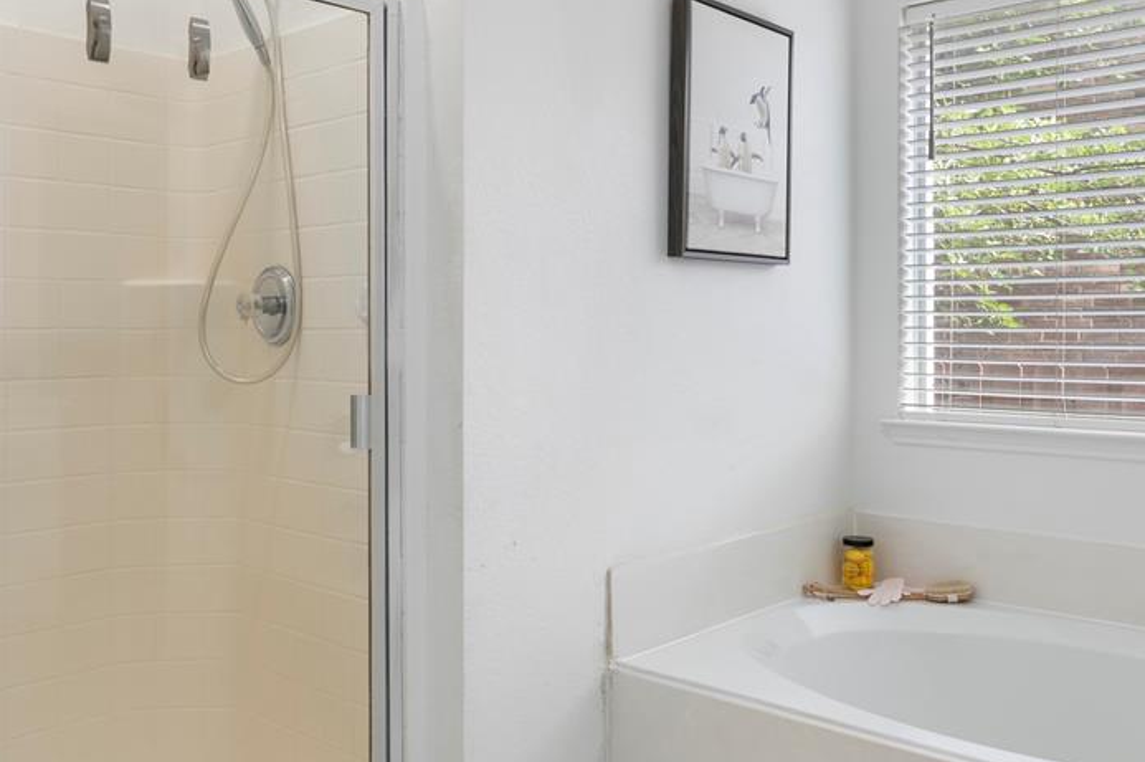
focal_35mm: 34
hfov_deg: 55.4
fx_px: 1081
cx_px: 686
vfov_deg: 38.8
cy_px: 337
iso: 400
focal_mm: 23
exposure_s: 1/3
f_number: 10
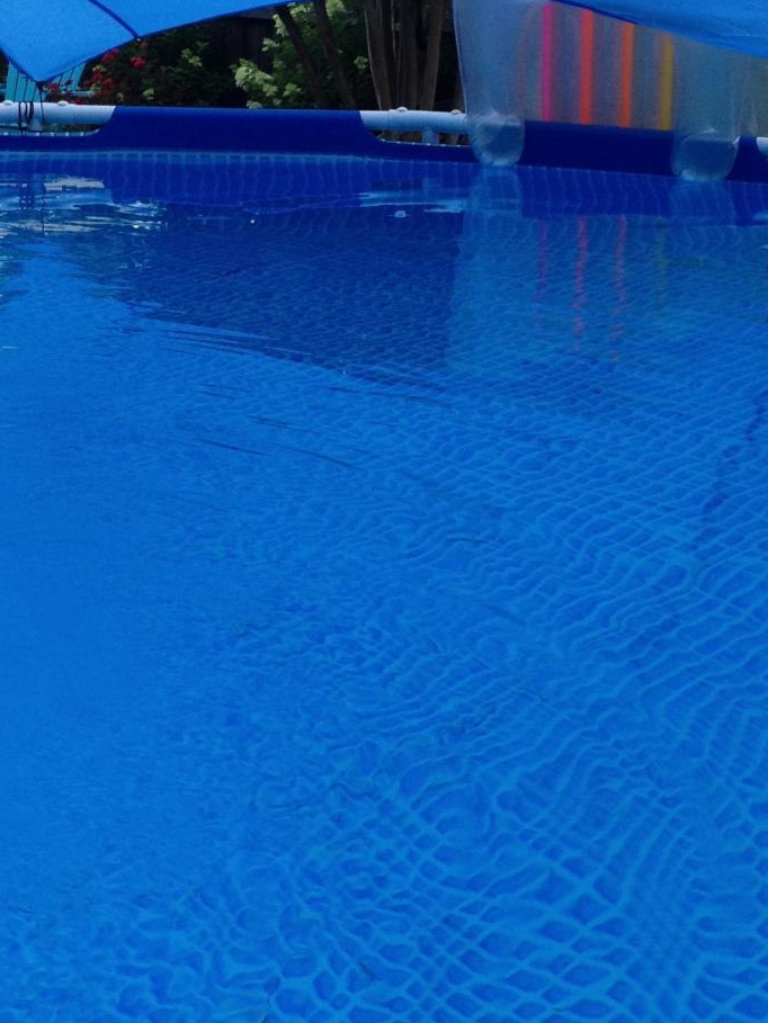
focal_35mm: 77
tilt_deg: -10.1
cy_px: 262
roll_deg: -1.2
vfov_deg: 25.1
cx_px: 227
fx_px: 2277
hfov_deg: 19.1
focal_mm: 4.28
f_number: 2.4
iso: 50
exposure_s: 1/40
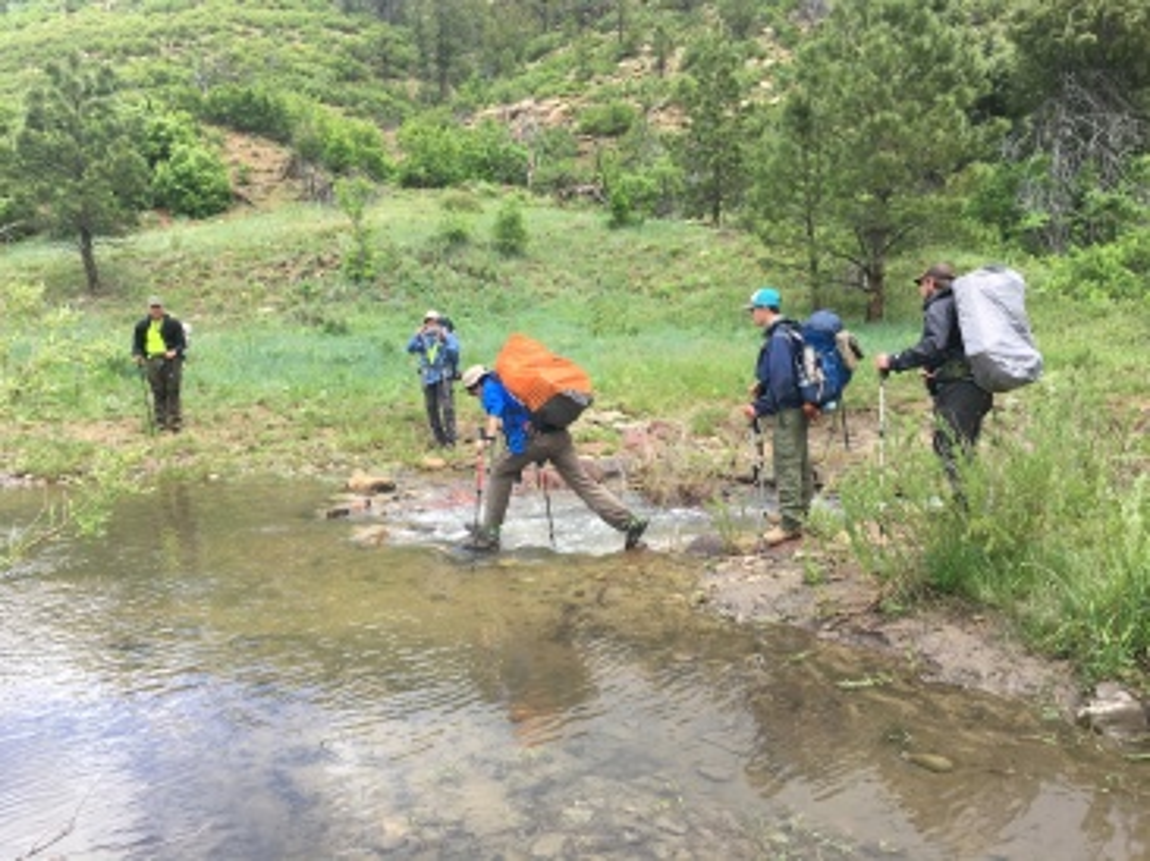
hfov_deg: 61.7
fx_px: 963
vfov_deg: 48.2
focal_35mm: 29
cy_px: 430
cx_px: 575
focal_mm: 4.15
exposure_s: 1/318
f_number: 2.2
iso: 25
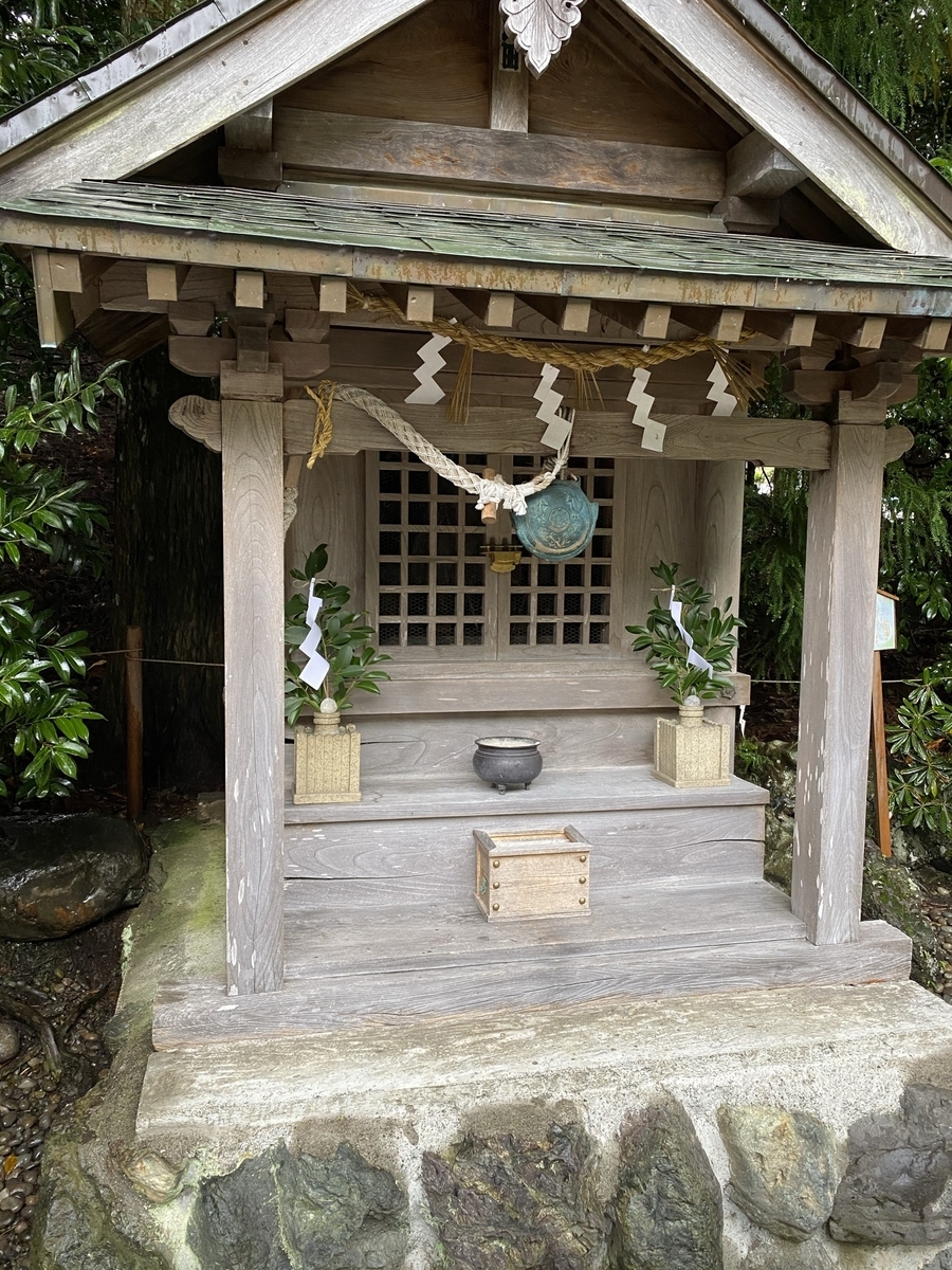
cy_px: 635
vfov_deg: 67.3
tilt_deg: -4.9
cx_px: 476
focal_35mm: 26
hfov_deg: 53.1
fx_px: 953
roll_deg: +0.1
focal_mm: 4.25
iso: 125
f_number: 1.8
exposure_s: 1/75
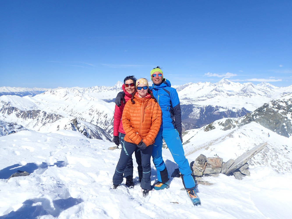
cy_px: 110
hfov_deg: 69.4
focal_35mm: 25
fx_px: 211
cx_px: 146
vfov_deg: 54.9
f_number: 8
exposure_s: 1/320
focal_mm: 4.5
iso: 100
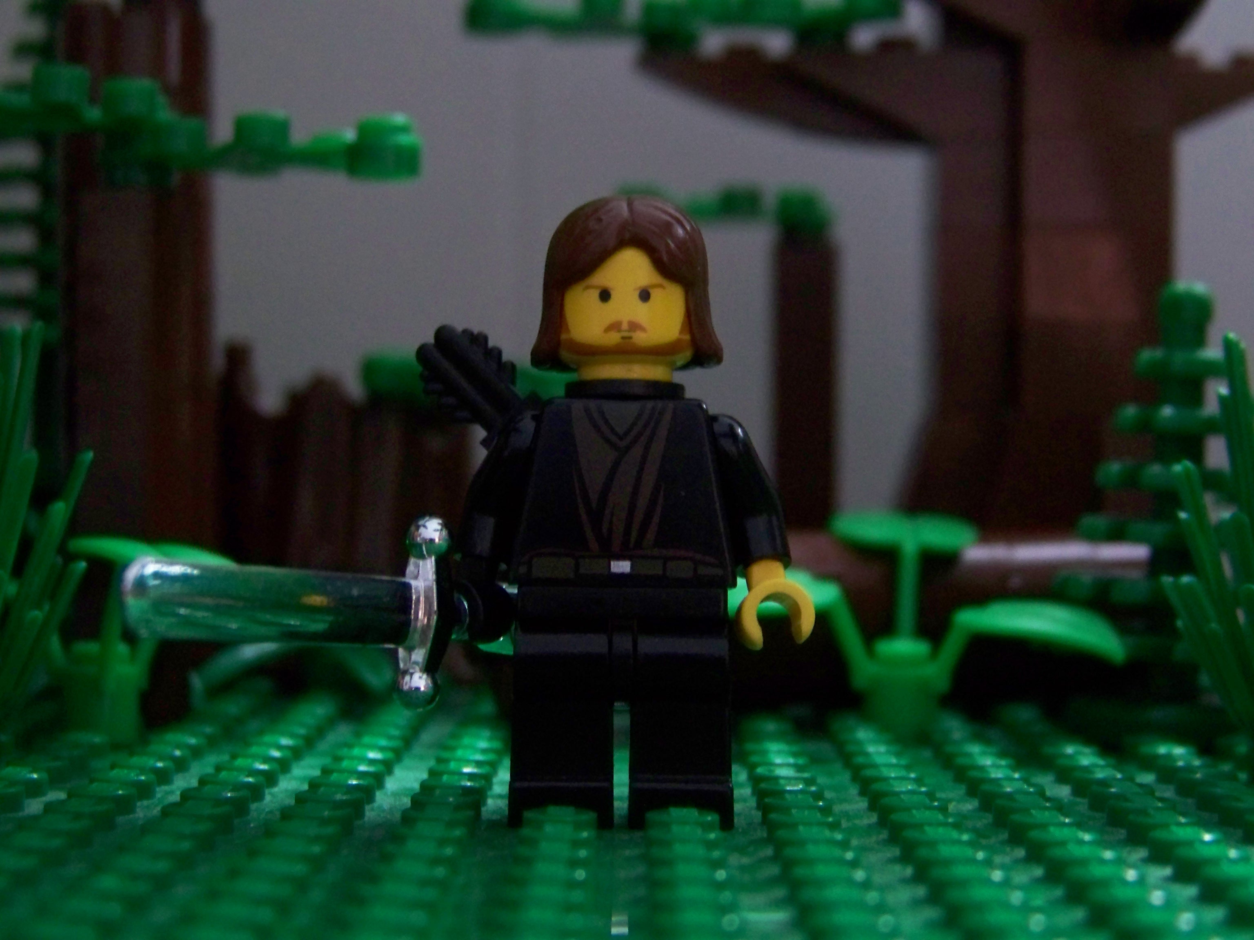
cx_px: 627
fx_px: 2826
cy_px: 470
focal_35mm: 78
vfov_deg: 18.9
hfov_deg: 25.0
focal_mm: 13.2
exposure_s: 1/2
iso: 400
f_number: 3.2
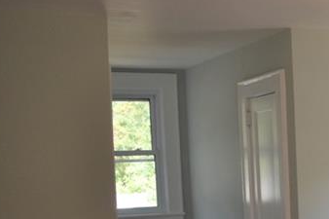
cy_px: 233
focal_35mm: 91
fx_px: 831
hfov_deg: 19.7
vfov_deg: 14.7
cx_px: 484
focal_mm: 20
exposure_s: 1/250
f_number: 3.5
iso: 400
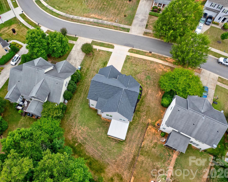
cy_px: 91
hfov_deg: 67.6
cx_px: 94
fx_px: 169
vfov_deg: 56.8
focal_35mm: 25
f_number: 2.8
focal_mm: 8.4
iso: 100
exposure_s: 1/400
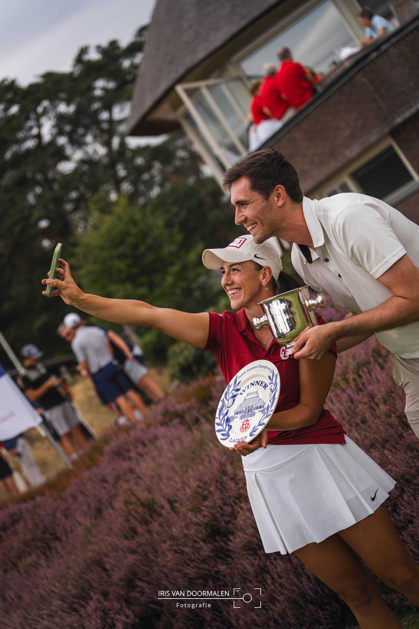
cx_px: 210
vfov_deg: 28.8
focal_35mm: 70
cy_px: 314
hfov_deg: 19.5
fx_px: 1222
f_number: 3.2
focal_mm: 70
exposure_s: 1/2500
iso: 125
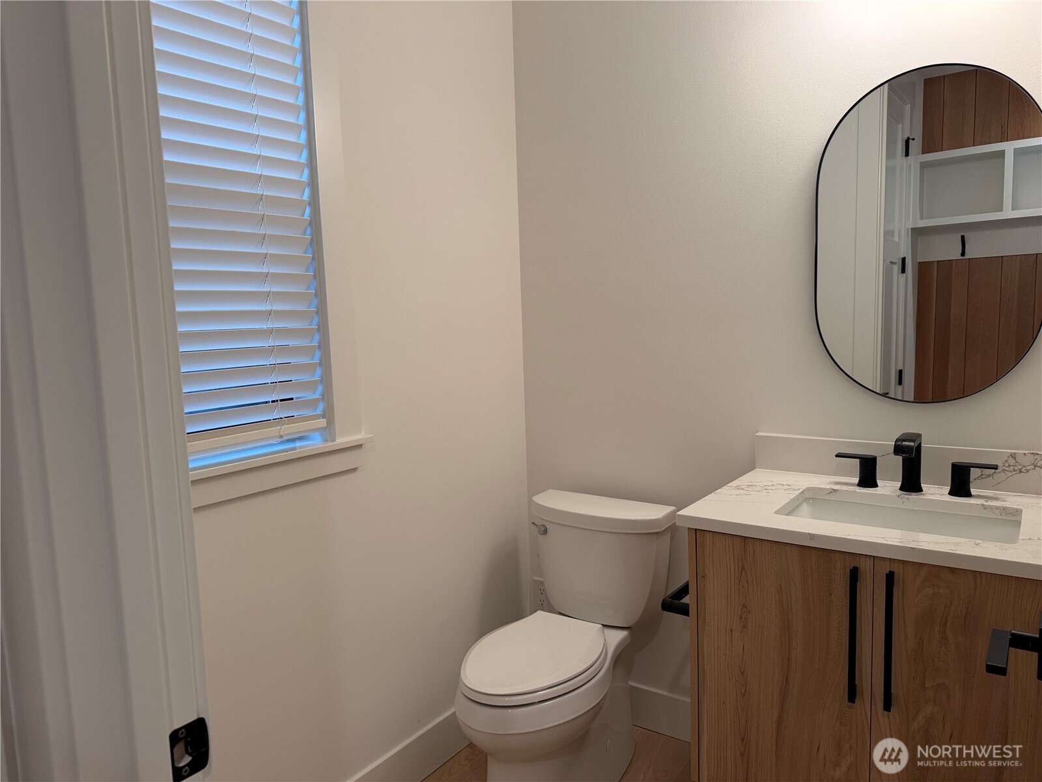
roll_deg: +1.7
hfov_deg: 71.6
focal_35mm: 24
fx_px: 722
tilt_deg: -6.7
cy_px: 391
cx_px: 521
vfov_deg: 56.8
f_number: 1.78
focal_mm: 6.76
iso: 125
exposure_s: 1/120
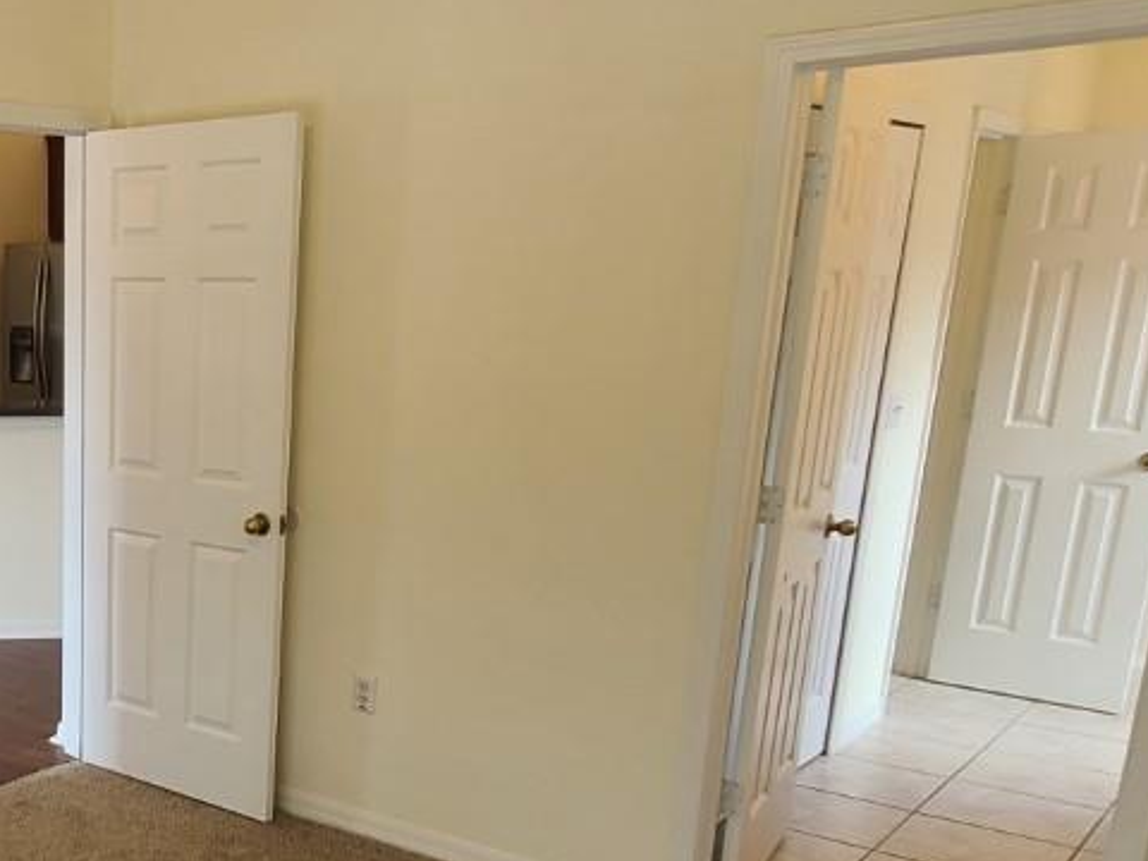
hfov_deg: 40.7
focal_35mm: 39
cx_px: -45
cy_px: 629
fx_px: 1293
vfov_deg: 36.1
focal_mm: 2.2
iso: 80
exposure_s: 1/60
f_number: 2.2
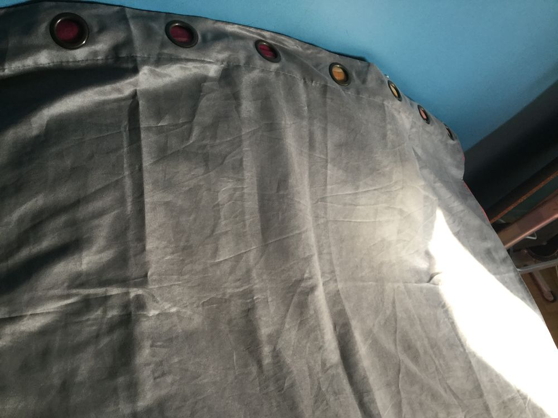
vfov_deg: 45.4
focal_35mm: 31
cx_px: 279
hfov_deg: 58.4
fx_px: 500
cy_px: 209
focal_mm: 3.3
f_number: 2.4
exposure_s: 1/33
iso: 32
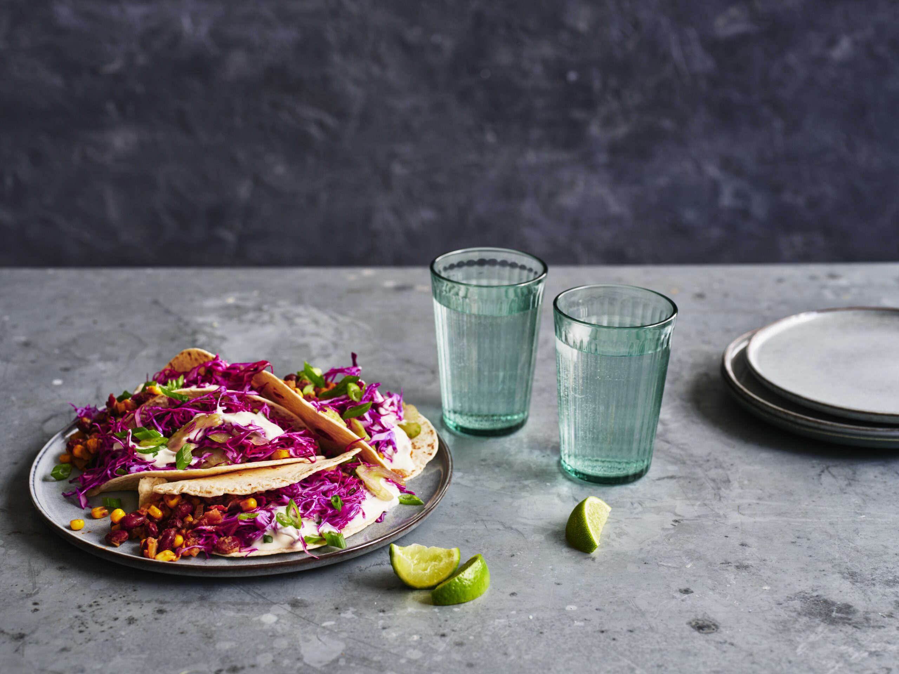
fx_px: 1636
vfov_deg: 23.3
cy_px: 337
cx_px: 450
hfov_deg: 30.7
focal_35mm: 63
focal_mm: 80
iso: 400
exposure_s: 1/20
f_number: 5.6
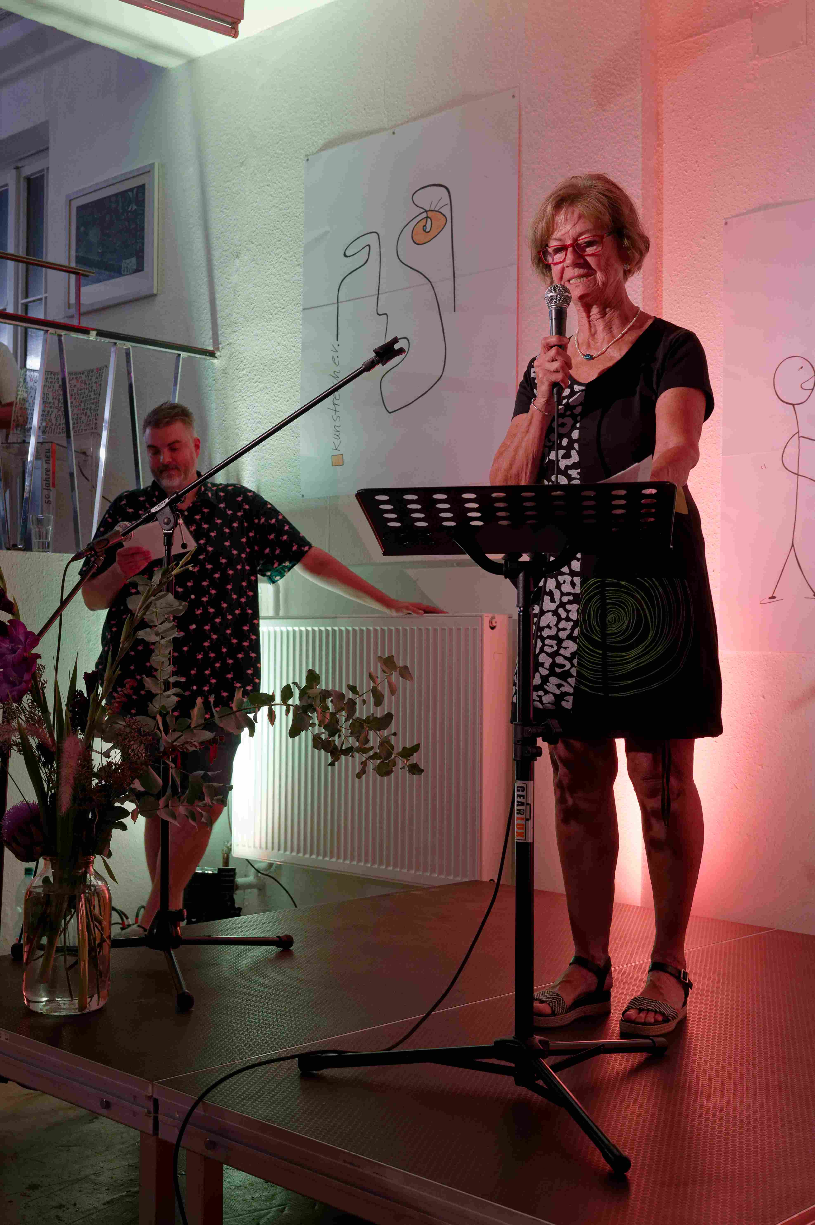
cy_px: 612
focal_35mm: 43
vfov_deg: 45.5
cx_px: 408
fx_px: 1462
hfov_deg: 31.2
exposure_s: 1/50
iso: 1400
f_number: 7.1
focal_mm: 43
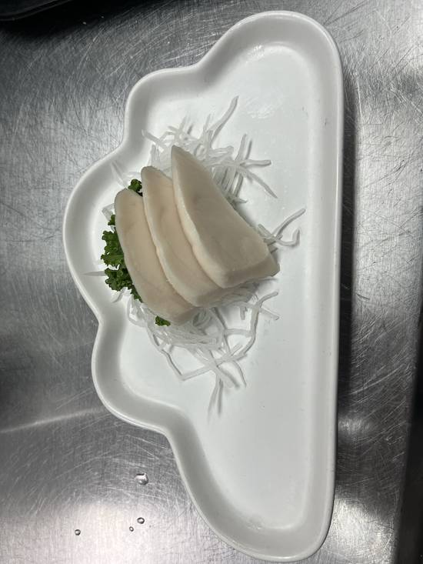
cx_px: 212
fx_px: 423
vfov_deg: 67.3
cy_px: 282
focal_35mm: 26
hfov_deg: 53.1
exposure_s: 1/132
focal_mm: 5.1
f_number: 1.6
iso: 64
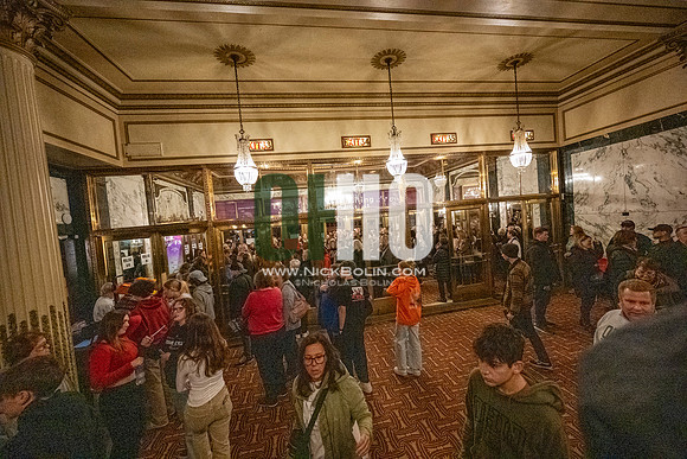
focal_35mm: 14
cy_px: 230
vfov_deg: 81.2
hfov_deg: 104.2
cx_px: 344
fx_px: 267
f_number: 4
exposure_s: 1/400
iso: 20000
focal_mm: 14
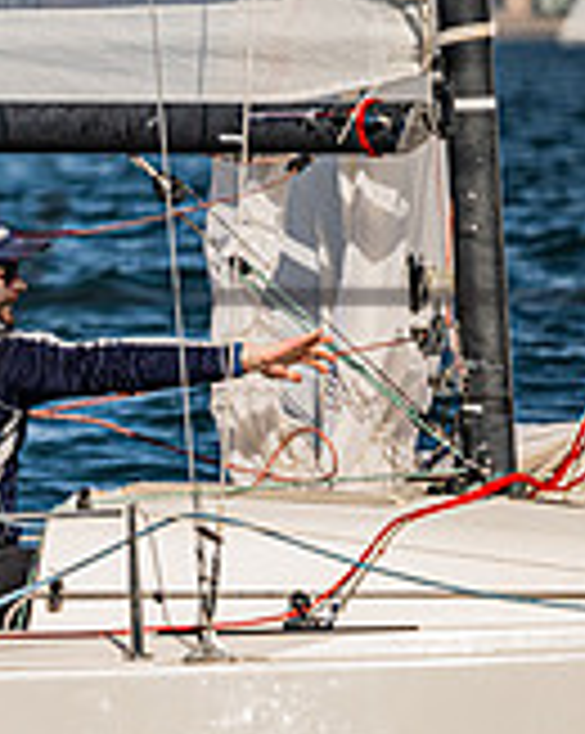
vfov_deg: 2.3
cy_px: 402
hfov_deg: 1.8
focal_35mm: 838
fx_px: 18170
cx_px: -545
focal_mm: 240
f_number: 5.6
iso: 320
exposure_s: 1/3200
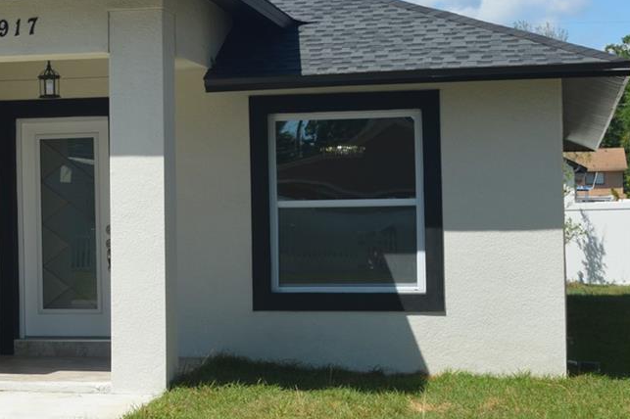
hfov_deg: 20.3
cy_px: 156
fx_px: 1697
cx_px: -19
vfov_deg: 14.1
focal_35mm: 97
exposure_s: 1/250
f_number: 8
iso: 100
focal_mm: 26
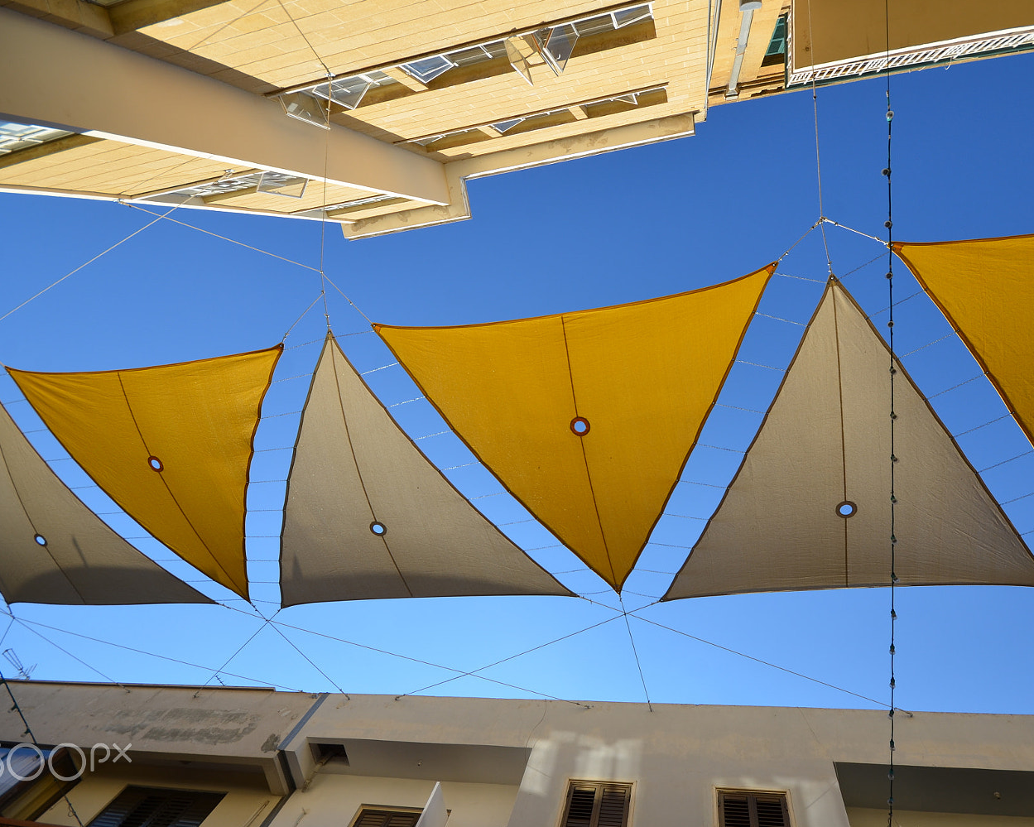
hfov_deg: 85.9
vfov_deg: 73.8
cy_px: 433
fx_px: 551
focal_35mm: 18
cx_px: 589
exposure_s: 1/250
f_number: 8
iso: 125
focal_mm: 10
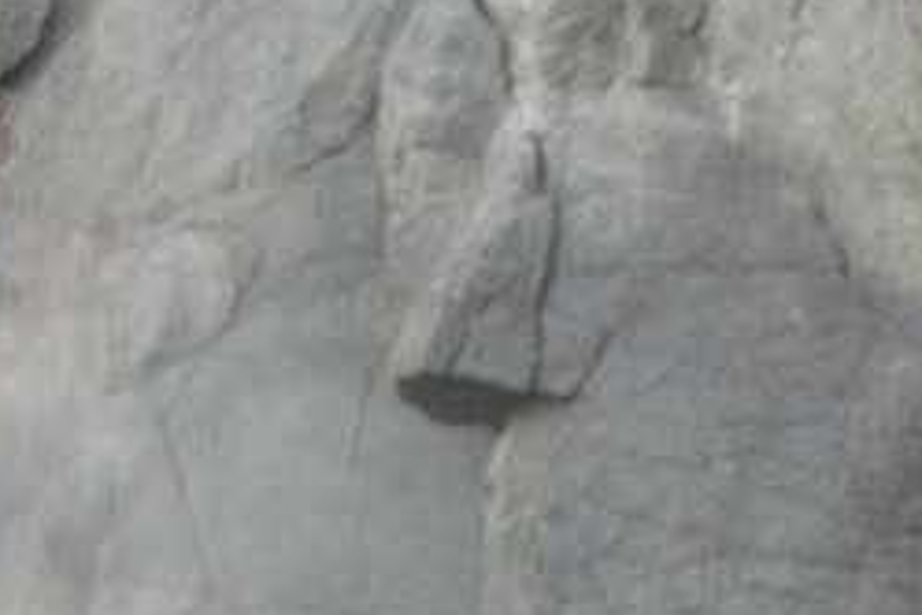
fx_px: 5096
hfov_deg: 9.4
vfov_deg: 6.6
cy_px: 1478
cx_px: 2088
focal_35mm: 199
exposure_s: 1/60
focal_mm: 22
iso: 100
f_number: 4
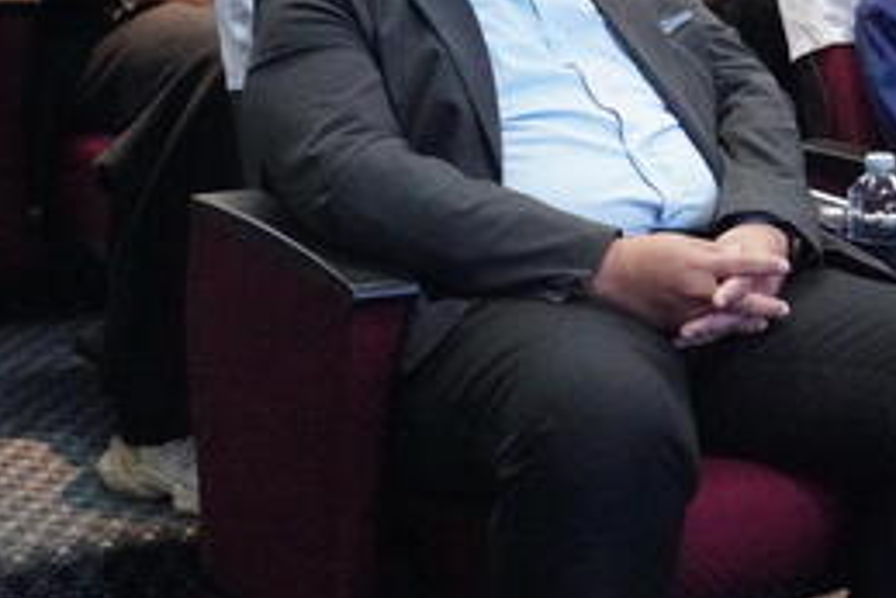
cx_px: 851
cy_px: -99
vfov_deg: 12.1
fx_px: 2764
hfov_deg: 18.0
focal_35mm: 111
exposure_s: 1/320
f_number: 5.6
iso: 16000
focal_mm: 30
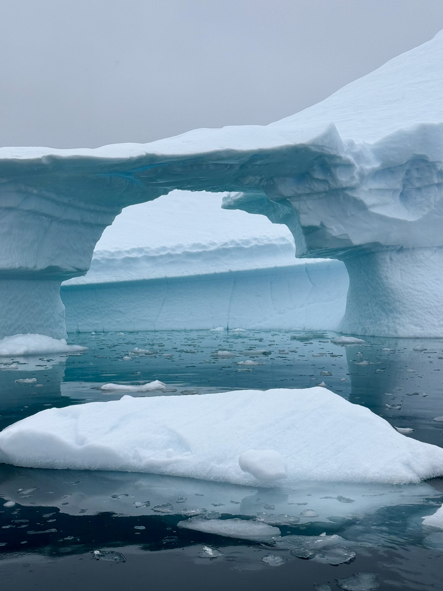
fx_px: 819
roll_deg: +0.7
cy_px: 296
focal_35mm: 48
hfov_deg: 30.3
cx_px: 222
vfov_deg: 39.7
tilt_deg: +0.7
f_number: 1.78
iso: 64
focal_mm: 6.76
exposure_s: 1/11364
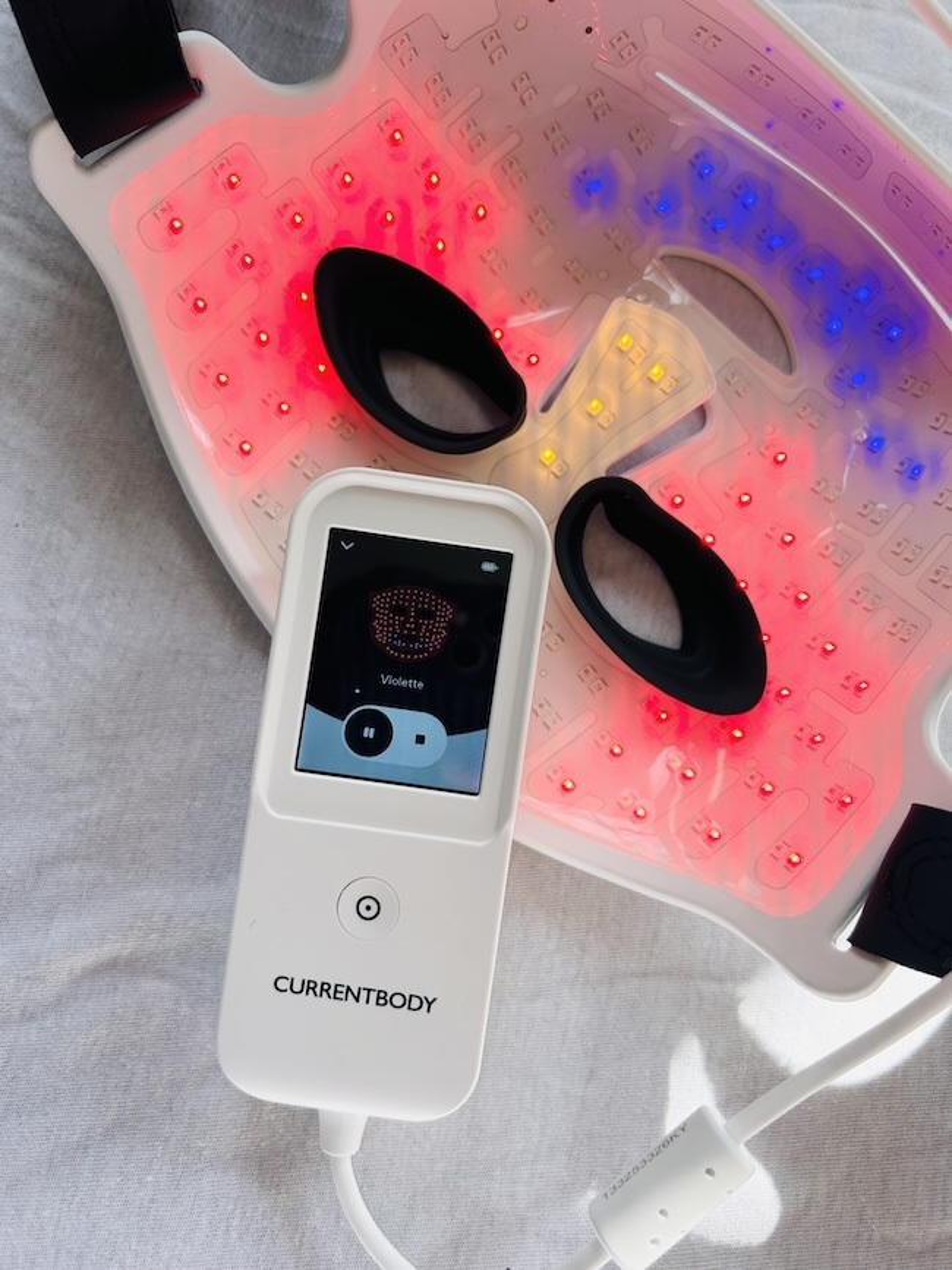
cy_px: 635
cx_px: 476
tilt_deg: -77.7
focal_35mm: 26
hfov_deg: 53.1
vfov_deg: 67.3
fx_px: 954
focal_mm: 5.7
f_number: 1.5
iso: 50
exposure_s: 1/678
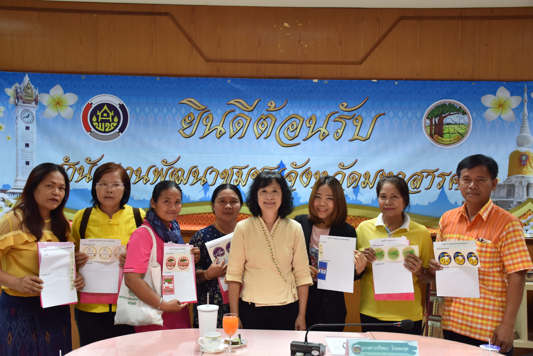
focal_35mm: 40
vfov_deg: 33.0
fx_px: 600
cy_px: 178
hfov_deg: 47.9
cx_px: 266
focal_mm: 27
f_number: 5
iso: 400
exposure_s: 1/40
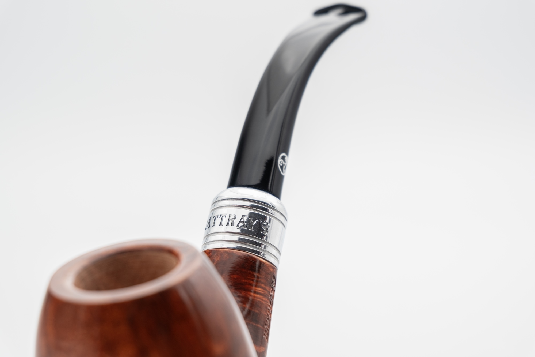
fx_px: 1114
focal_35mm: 75
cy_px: 178
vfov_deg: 18.2
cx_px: 268
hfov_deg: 27.0
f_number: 4.8
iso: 125
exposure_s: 1/10
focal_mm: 50
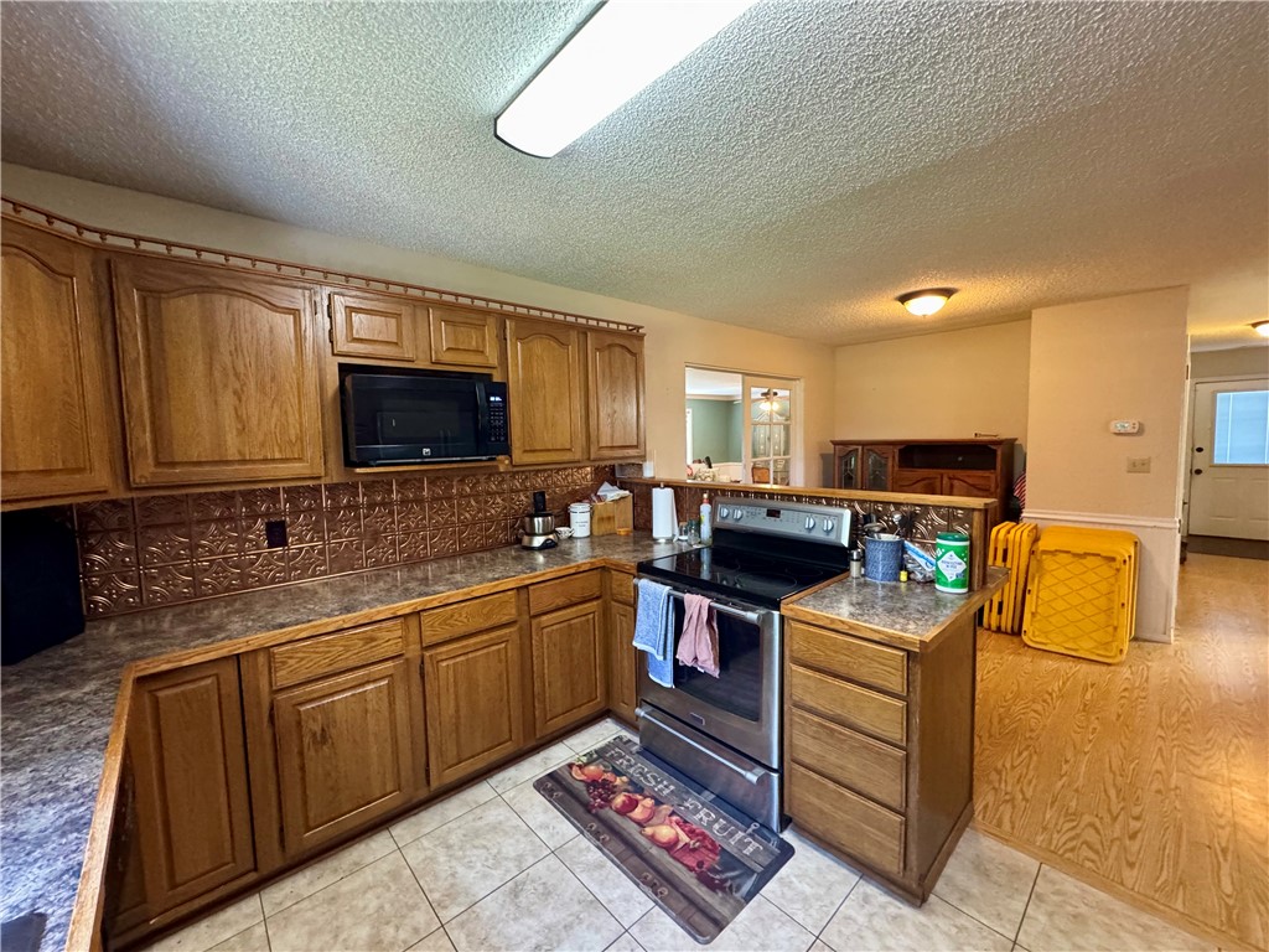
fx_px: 513
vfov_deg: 85.7
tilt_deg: -4.5
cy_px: 476
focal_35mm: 14
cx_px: 634
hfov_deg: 102.1
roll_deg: +1.6
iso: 640
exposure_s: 1/60
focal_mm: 2.22
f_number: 2.2
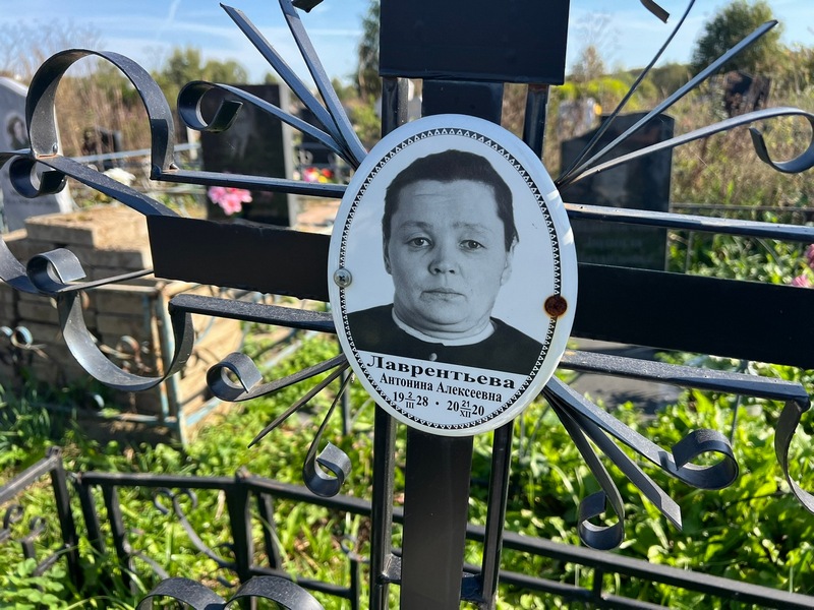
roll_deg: -1.4
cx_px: 407
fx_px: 611
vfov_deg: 53.1
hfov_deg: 67.3
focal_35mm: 26
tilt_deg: -19.4
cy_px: 305
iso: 50
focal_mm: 5.7
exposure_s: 1/1468
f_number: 1.5
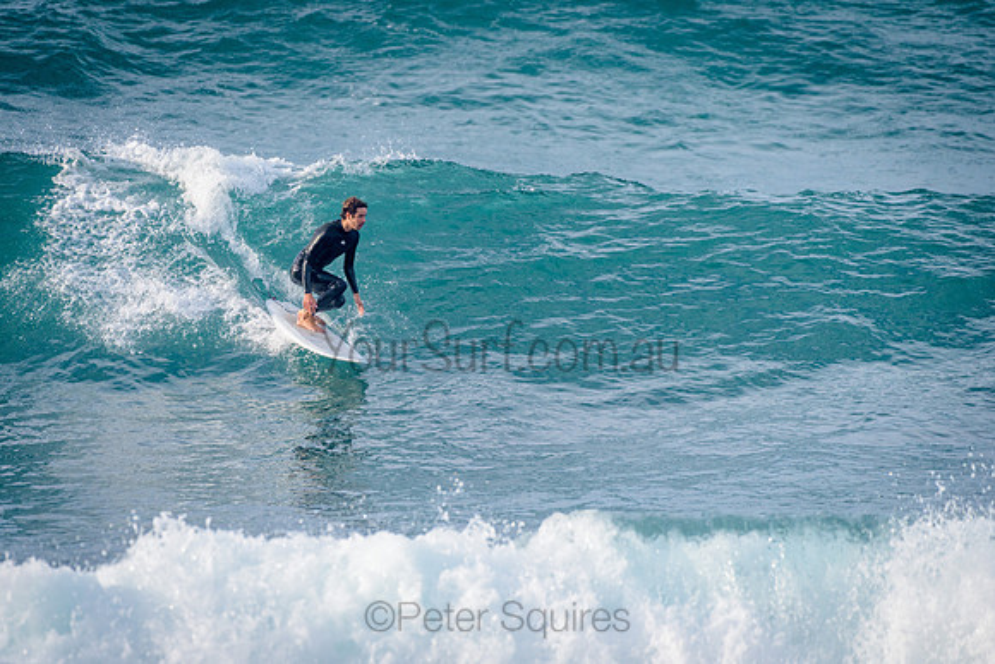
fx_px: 16929
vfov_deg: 2.2
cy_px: 292
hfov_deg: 3.4
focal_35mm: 612
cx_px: 394
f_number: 5.6
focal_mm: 500
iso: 400
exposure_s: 1/2000
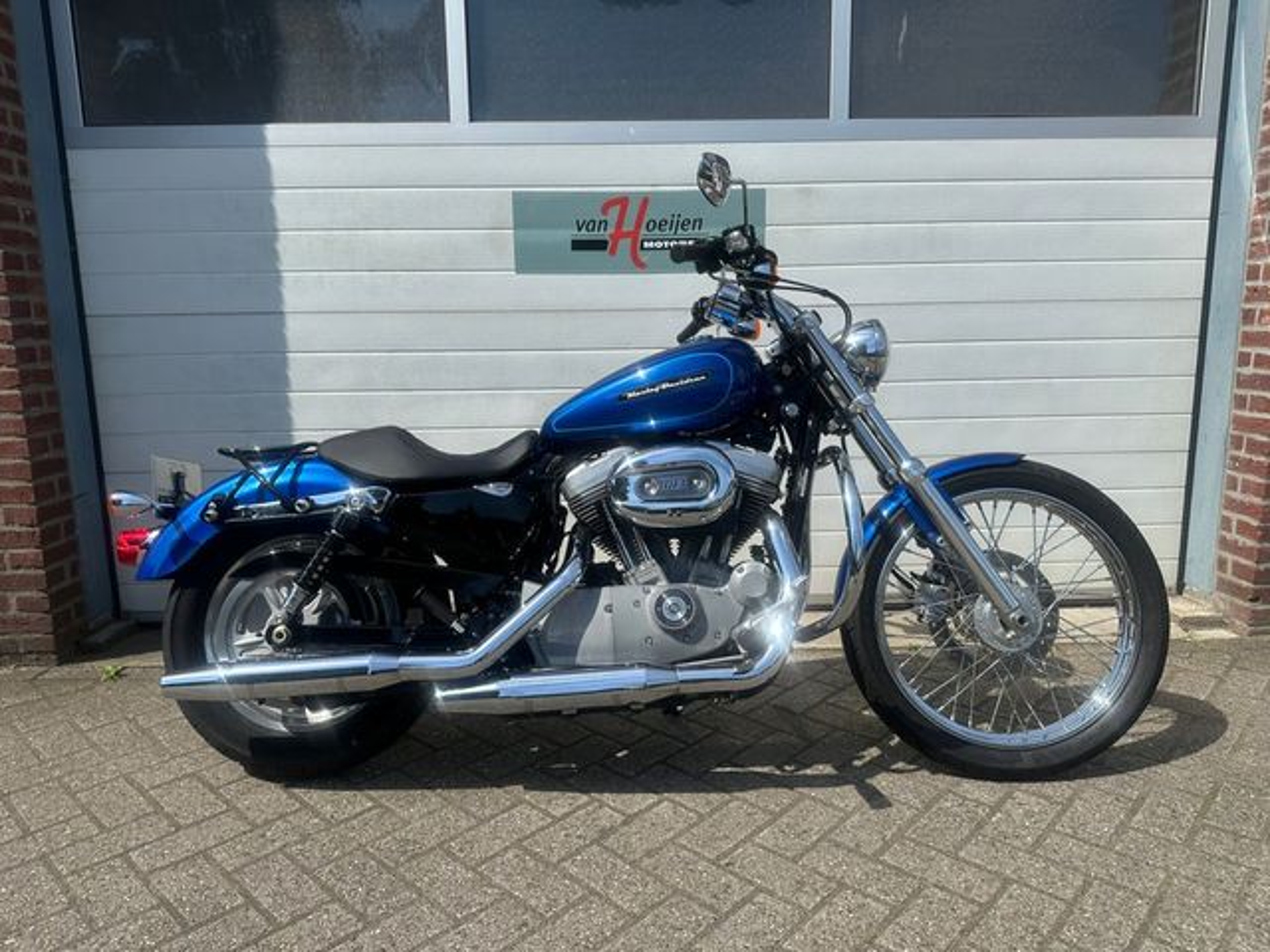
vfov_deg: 56.8
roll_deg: +0.0
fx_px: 881
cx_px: 635
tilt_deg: -11.4
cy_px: 476
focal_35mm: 24
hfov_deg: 71.6
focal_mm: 6.86
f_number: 1.78
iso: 80
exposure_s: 1/5263
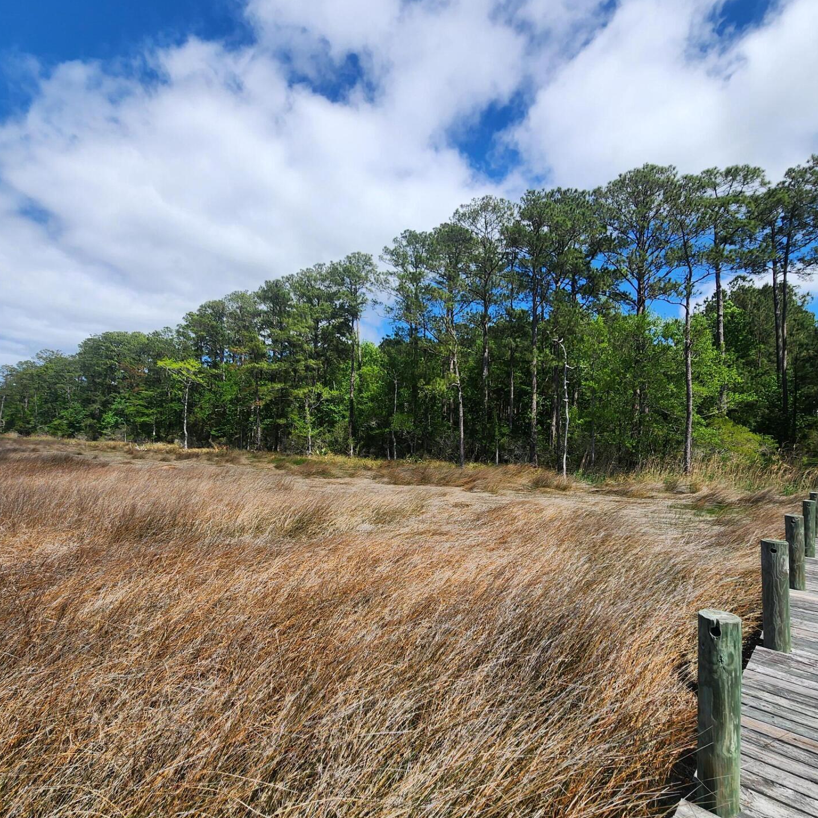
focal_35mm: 16
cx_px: 402
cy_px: 431
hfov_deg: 87.4
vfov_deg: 87.4
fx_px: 428
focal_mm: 2.2
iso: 50
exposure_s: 1/2180
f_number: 2.2
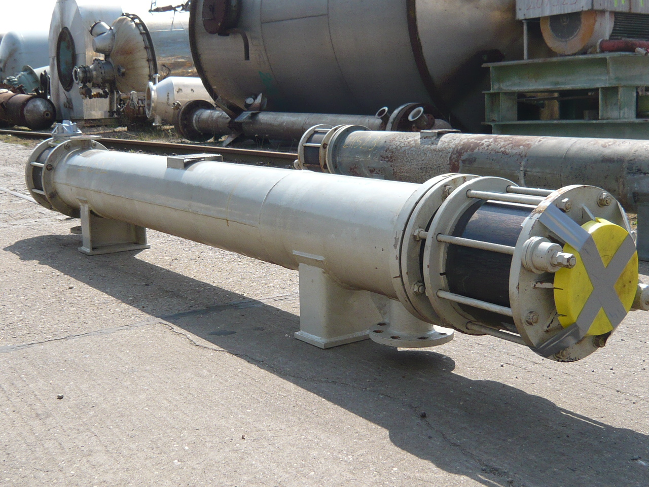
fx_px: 844
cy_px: 244
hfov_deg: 42.1
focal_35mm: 45
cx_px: 324
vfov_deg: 32.2
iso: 100
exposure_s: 1/125
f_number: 8
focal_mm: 4.9
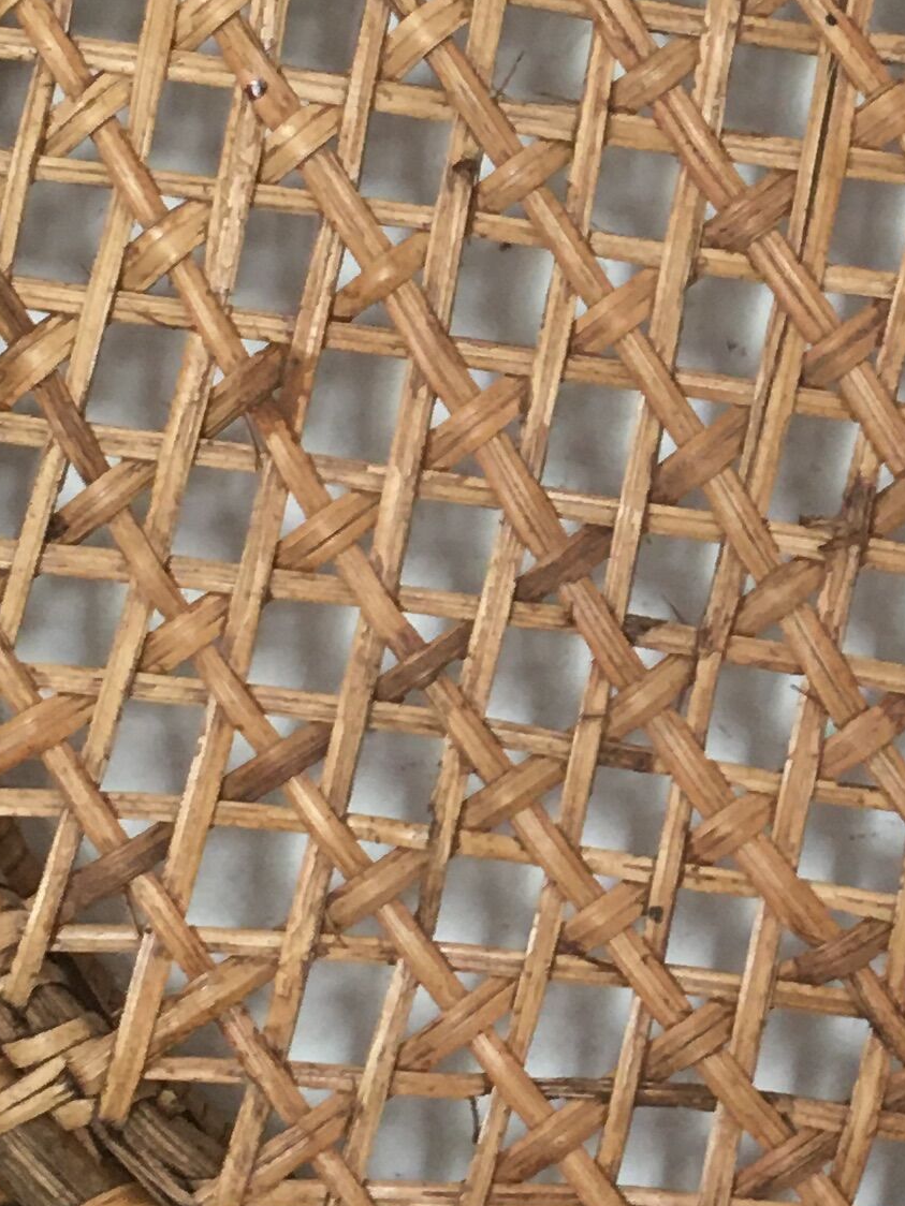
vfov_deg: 18.7
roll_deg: -6.2
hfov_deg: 13.9
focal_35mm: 104
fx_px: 3625
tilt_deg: -4.3
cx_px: 1022
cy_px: 253
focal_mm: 4.15
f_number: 2.2
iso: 125
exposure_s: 1/33
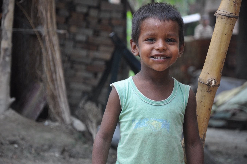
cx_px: 124
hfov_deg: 13.1
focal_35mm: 158
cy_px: 82
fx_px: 1079
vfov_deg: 8.7
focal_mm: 105
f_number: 5.6
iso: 200
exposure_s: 1/125
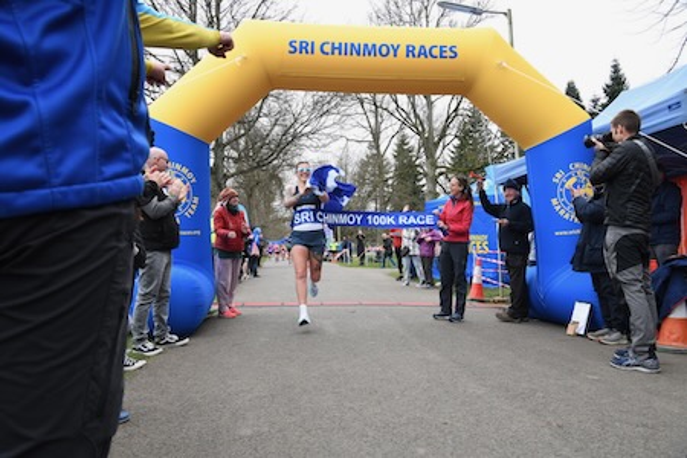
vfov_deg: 45.0
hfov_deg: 63.7
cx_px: 344
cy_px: 229
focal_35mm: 29
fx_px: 553
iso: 800
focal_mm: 29
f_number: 11
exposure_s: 1/200
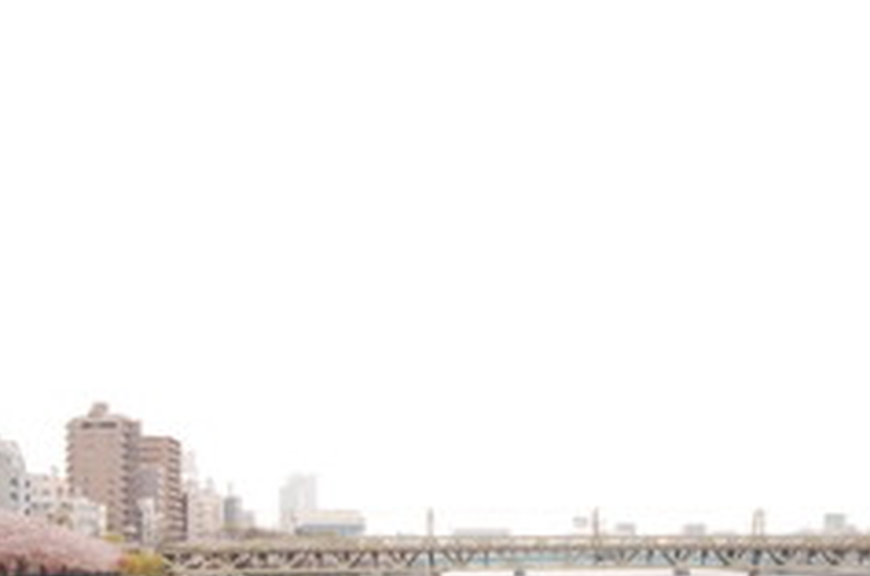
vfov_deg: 23.0
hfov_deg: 35.0
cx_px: 518
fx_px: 1375
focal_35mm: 57
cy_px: 526
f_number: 7.1
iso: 200
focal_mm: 20
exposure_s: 1/200
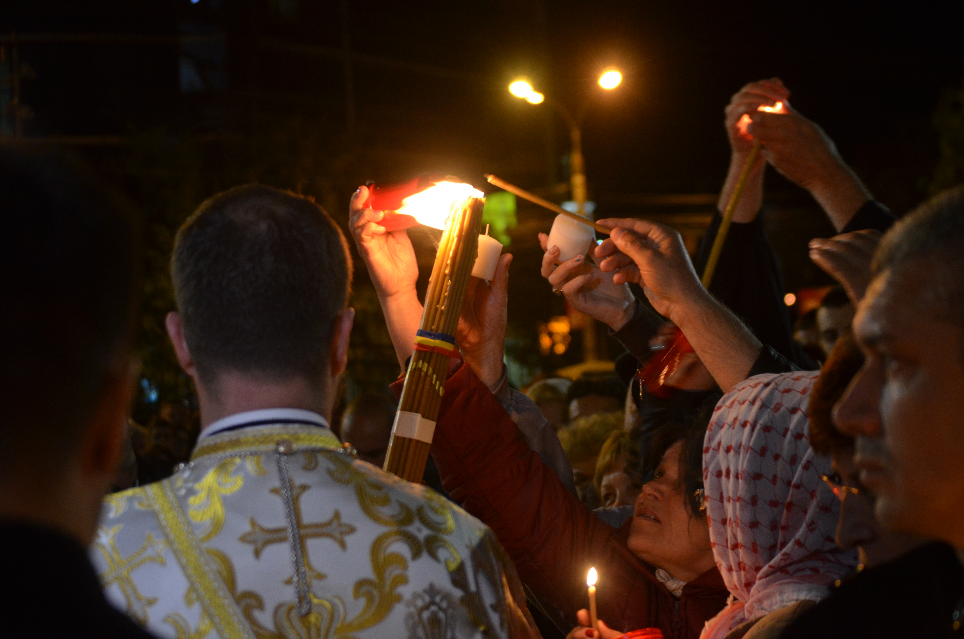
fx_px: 2205
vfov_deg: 16.5
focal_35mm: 82
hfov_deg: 24.7
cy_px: 320
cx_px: 482
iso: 1000
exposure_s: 1/30
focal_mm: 55
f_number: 4
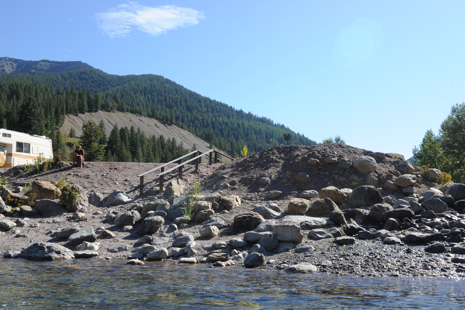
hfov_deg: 54.5
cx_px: 232
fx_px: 452
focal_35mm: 35
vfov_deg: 37.8
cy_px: 155
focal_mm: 35
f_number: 10
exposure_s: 1/320
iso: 250
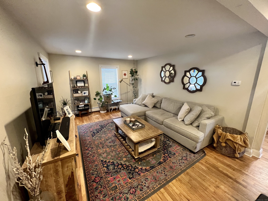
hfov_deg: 106.2
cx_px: 134
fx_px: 101
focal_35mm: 13
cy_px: 100
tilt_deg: -13.2
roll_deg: +0.8
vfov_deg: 89.9
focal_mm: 1.57
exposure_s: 1/60
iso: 400
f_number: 1.8
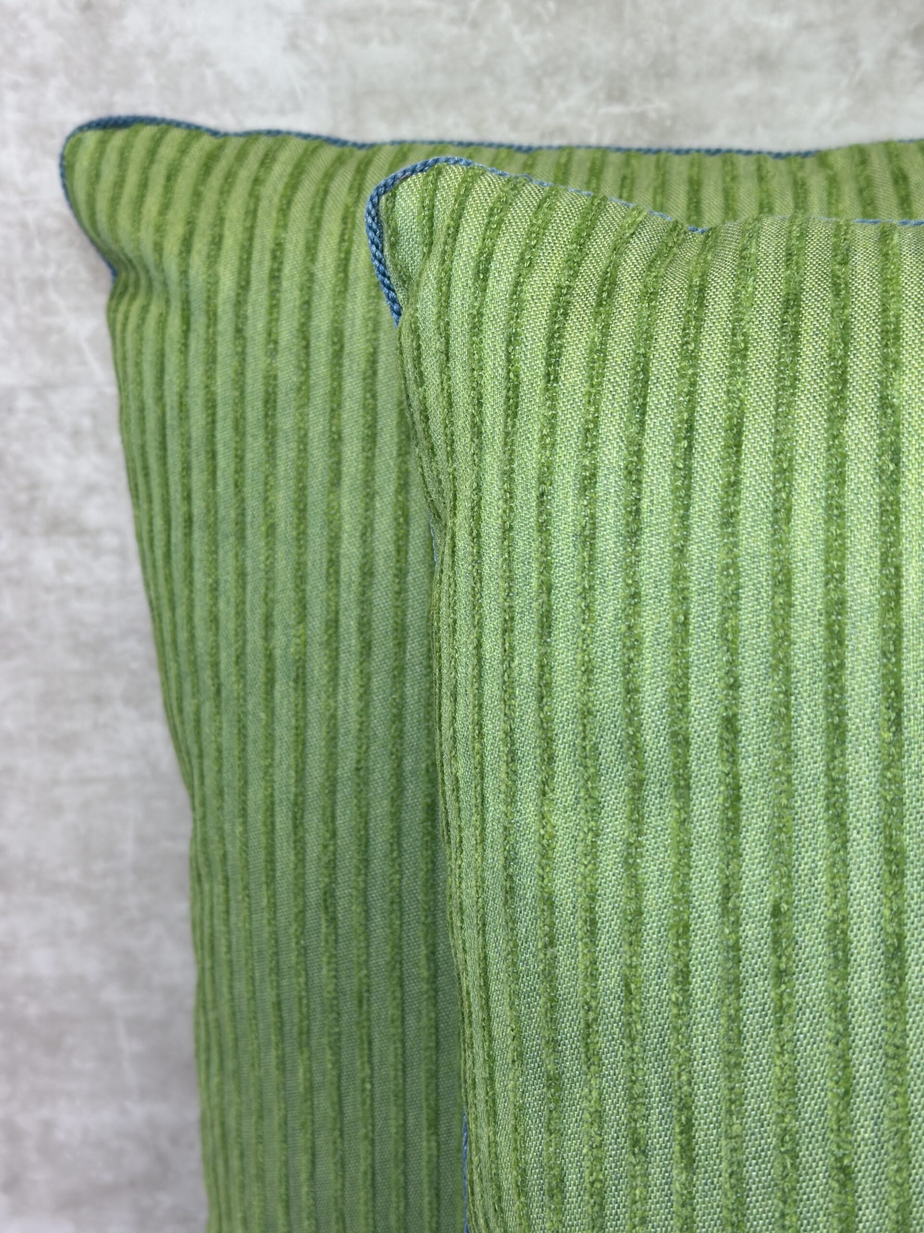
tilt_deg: -17.3
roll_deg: +3.2
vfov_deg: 39.7
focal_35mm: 48
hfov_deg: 30.3
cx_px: 462
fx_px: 1708
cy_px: 616
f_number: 1.78
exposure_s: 1/198
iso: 80
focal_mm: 6.86
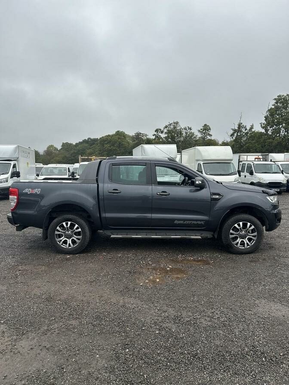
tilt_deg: -3.7
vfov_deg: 71.6
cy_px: 192
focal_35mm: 24
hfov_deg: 56.8
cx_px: 144
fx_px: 267
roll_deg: +0.3
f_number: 1.78
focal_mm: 6.86
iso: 80
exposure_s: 1/1321
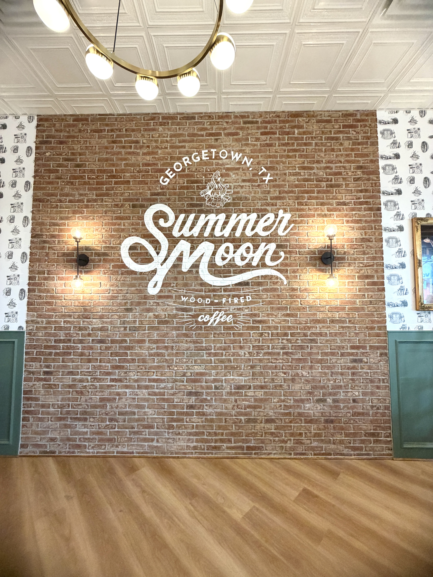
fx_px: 233
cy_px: 288
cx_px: 216
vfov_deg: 102.1
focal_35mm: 14
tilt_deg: +3.0
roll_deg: -0.5
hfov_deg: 85.7
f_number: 2.2
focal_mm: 2.22
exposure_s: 1/60
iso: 320
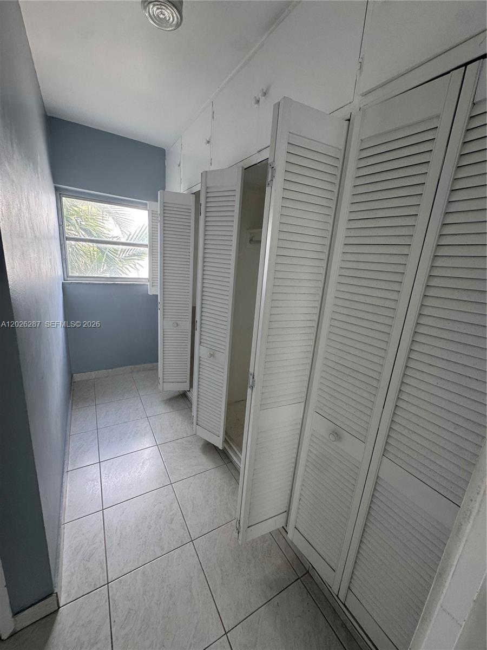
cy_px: 325
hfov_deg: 85.7
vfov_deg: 102.1
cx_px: 244
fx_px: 263
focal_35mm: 14
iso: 200
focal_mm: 2.22
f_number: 2.2
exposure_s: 1/99
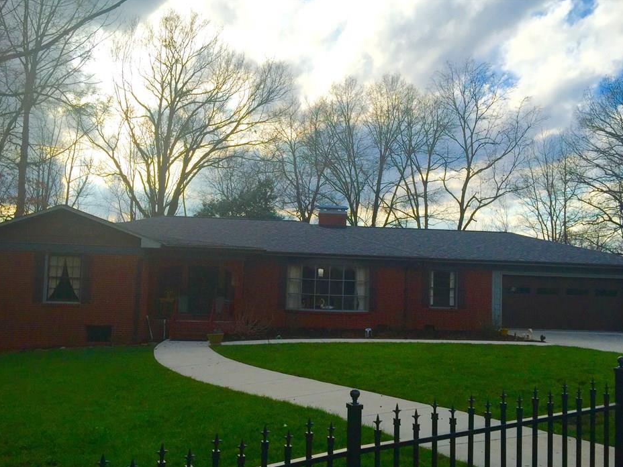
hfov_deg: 56.8
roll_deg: -2.5
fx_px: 576
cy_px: 256
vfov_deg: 44.1
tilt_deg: +1.7
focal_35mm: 32
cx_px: 309
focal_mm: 4.15
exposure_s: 1/2198
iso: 32
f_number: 2.2
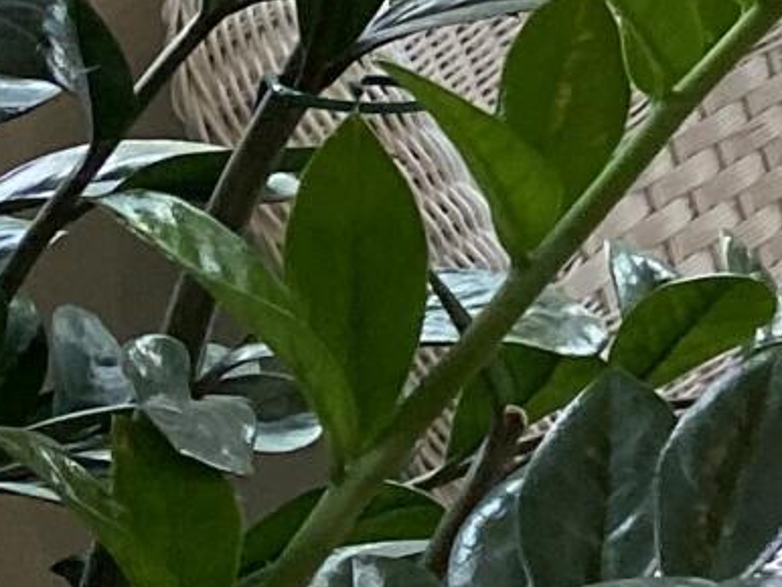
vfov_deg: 6.6
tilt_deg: -6.9
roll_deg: -0.2
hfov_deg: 8.2
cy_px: -1275
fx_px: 4566
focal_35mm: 202
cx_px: 2427
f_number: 1.8
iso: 100
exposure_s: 1/120
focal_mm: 4.25
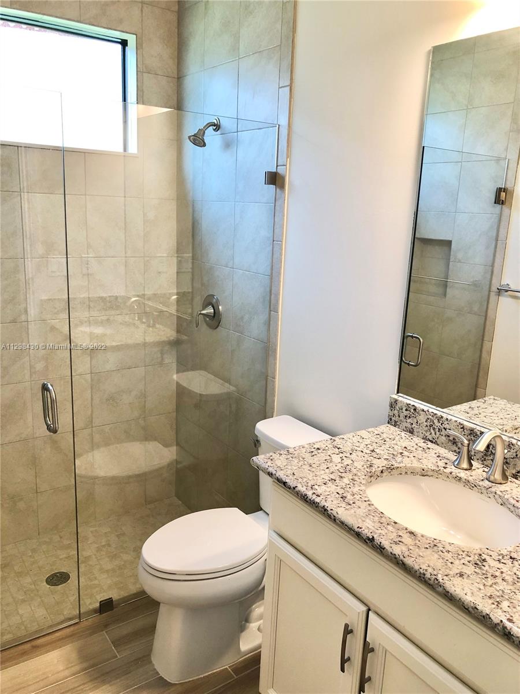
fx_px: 561
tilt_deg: -14.1
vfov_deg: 63.4
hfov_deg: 49.7
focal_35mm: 28
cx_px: 260
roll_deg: -2.4
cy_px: 347
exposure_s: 1/30
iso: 32
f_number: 1.8
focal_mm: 3.99
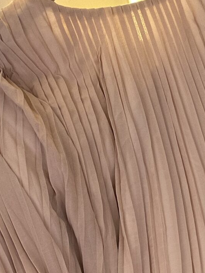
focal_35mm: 86
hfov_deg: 15.9
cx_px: 301
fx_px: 679
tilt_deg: -67.5
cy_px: 366
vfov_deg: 20.5
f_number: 1.78
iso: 80
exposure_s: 1/611
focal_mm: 6.86
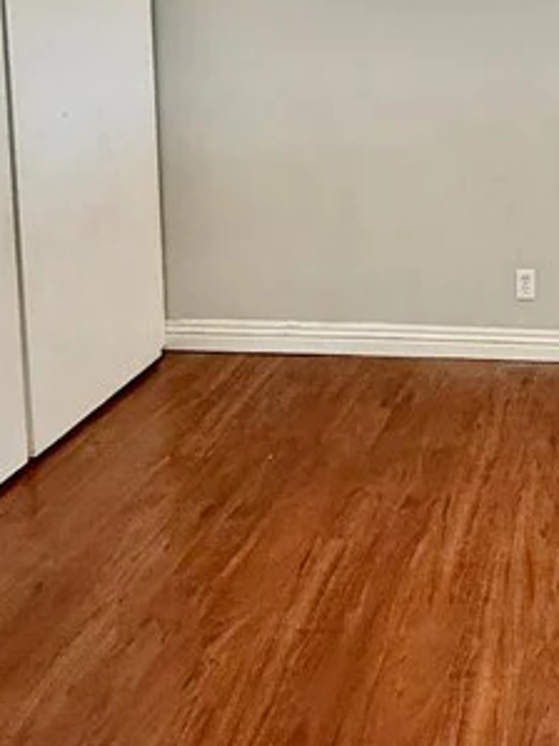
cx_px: 614
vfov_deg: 37.5
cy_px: 100
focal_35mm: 48
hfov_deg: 27.7
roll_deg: -0.6
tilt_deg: -5.8
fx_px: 1034
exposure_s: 1/60
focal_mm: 2.22
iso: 250
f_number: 2.2
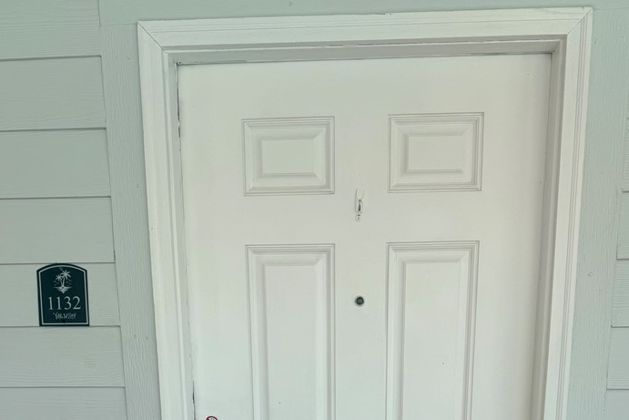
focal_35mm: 37
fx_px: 647
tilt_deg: -11.6
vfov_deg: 32.0
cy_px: 456
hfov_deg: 51.9
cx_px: 325
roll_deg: +0.1
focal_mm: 6.76
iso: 80
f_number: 1.78
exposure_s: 1/2232
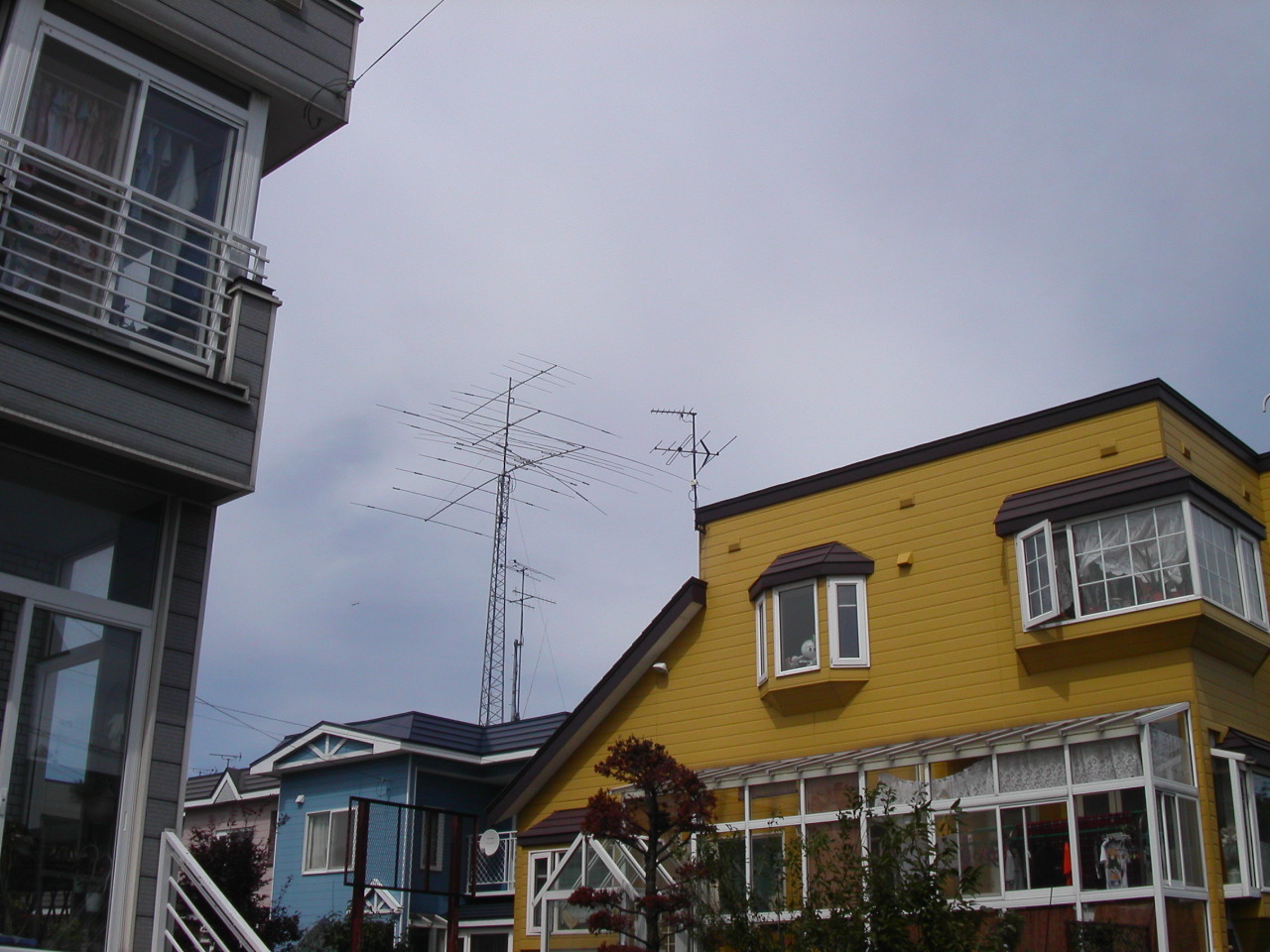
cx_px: 635
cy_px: 476
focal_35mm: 38
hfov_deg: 49.0
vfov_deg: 37.7
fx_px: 1394
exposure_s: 1/750
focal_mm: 7.8
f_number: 8
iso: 100
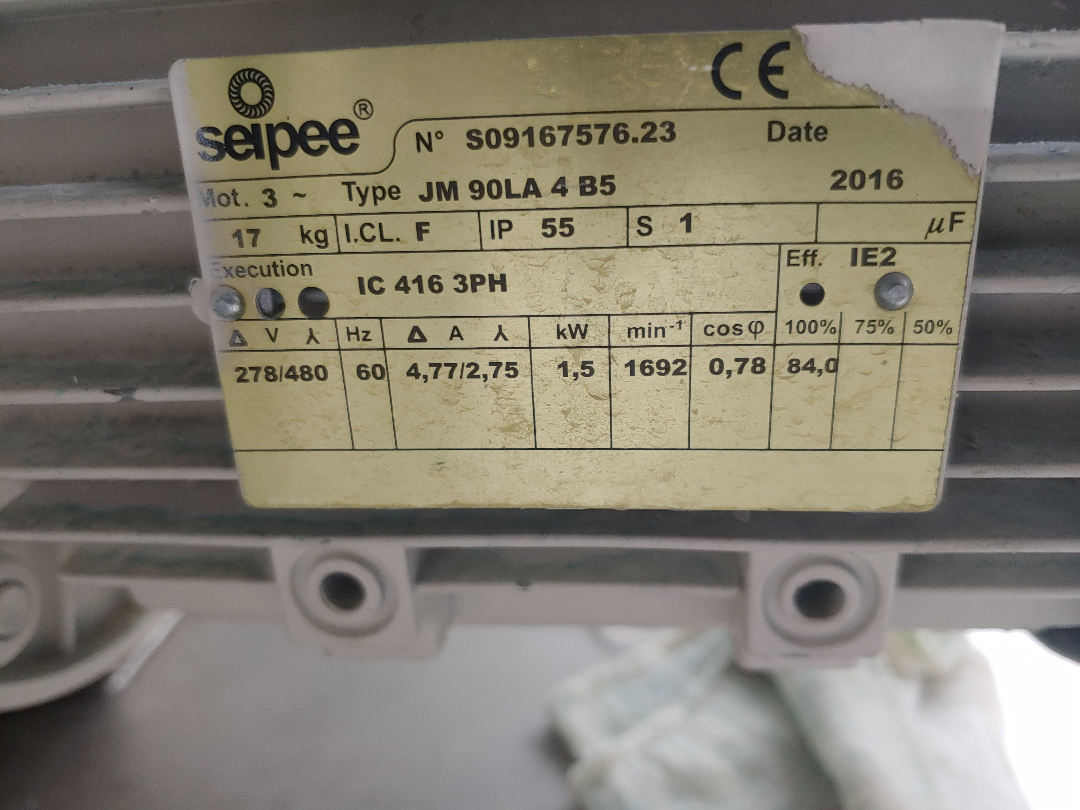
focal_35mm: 25
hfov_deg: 69.4
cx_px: 540
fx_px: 780
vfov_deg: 54.9
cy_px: 405
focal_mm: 4.23
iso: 300
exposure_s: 1/60
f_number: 1.5
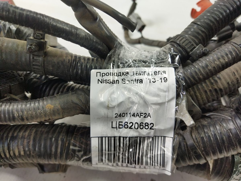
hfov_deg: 65.3
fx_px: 188
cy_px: 90
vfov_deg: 51.4
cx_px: 120
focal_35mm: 27
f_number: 1.79
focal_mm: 4.71
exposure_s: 1/110
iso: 100
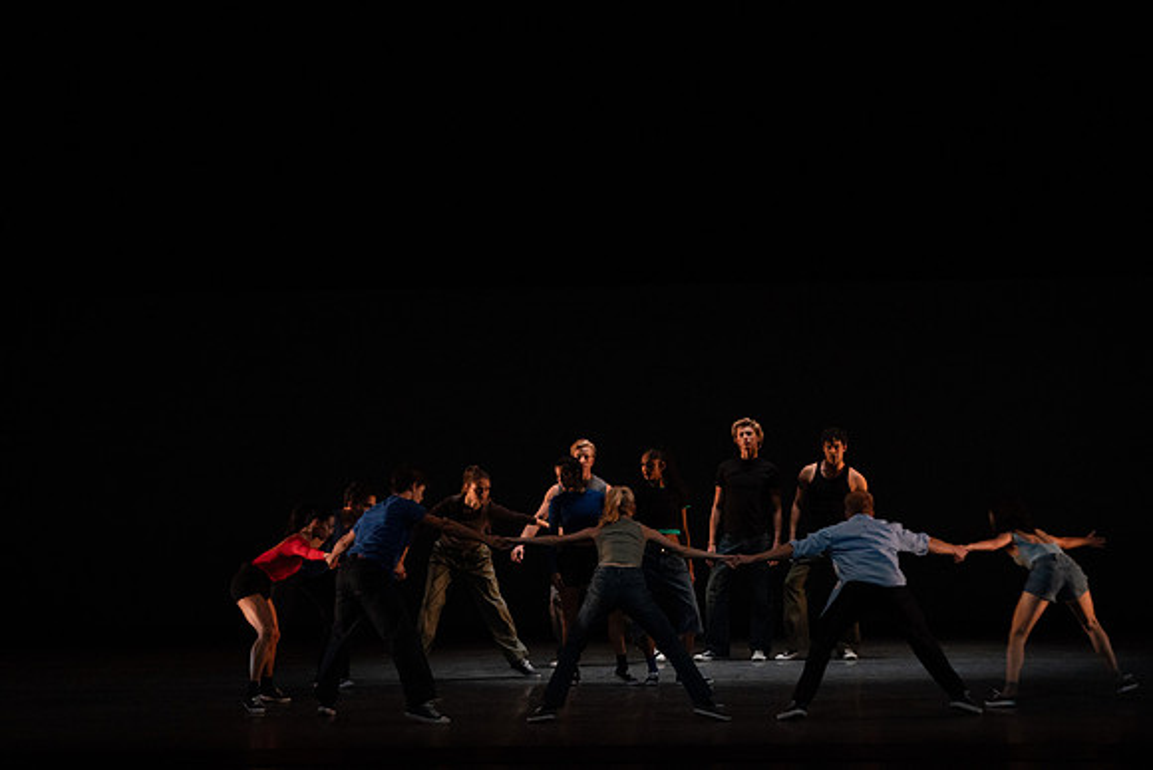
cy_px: 385
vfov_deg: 11.4
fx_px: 3844
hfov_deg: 17.1
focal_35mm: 120
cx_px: 576
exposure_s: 1/400
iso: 8000
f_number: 5
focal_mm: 120
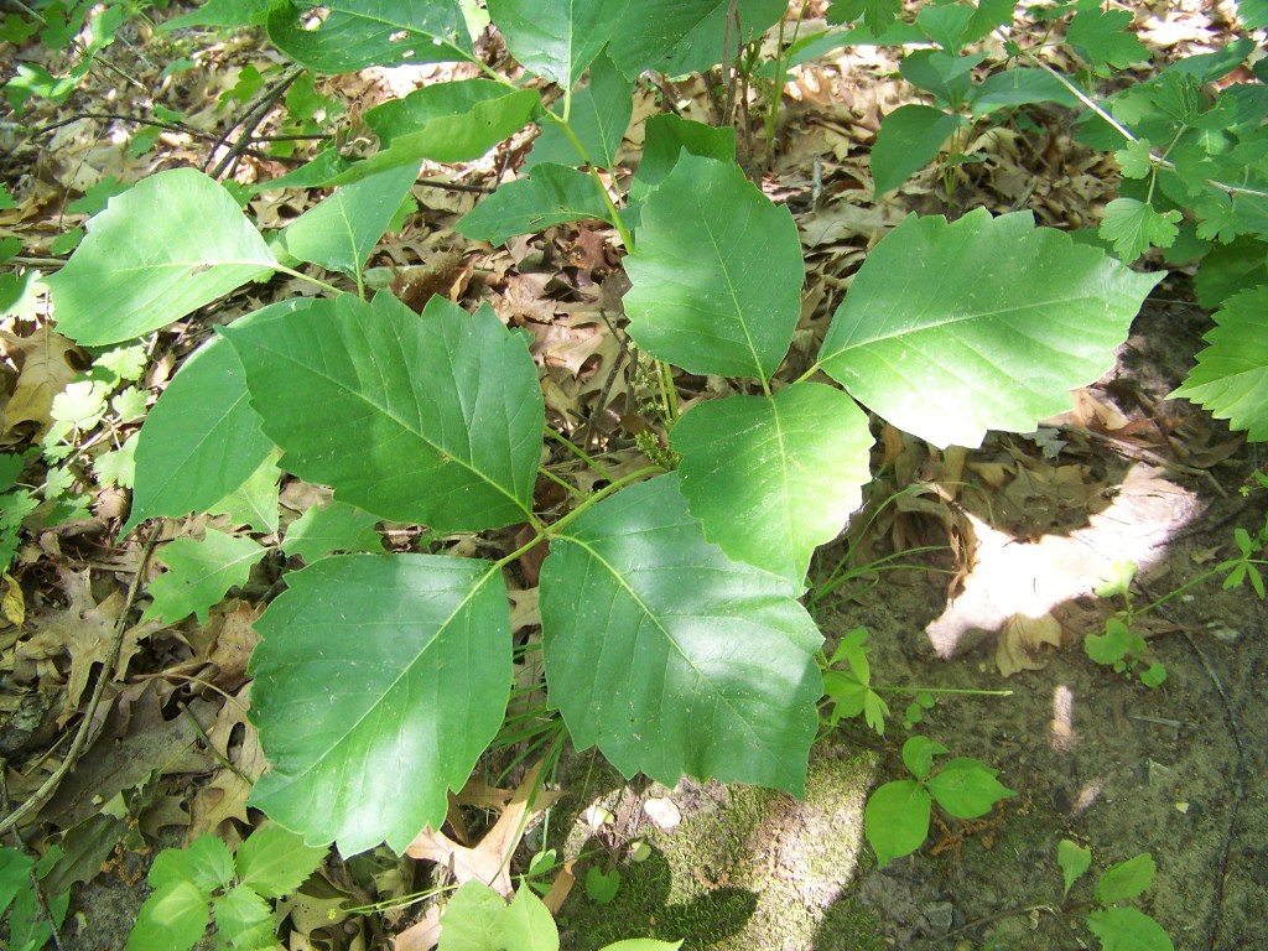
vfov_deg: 39.7
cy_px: 476
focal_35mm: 36
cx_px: 634
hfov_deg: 51.4
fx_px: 1319
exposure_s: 1/30
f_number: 2.8
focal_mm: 5.85
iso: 80
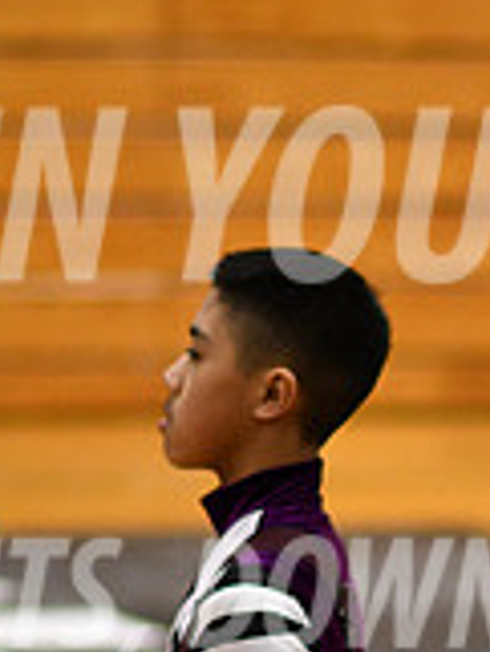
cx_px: 729
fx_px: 8307
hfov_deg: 3.4
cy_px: 771
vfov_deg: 4.5
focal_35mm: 441
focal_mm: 85
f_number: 1.8
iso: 1250
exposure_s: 1/320
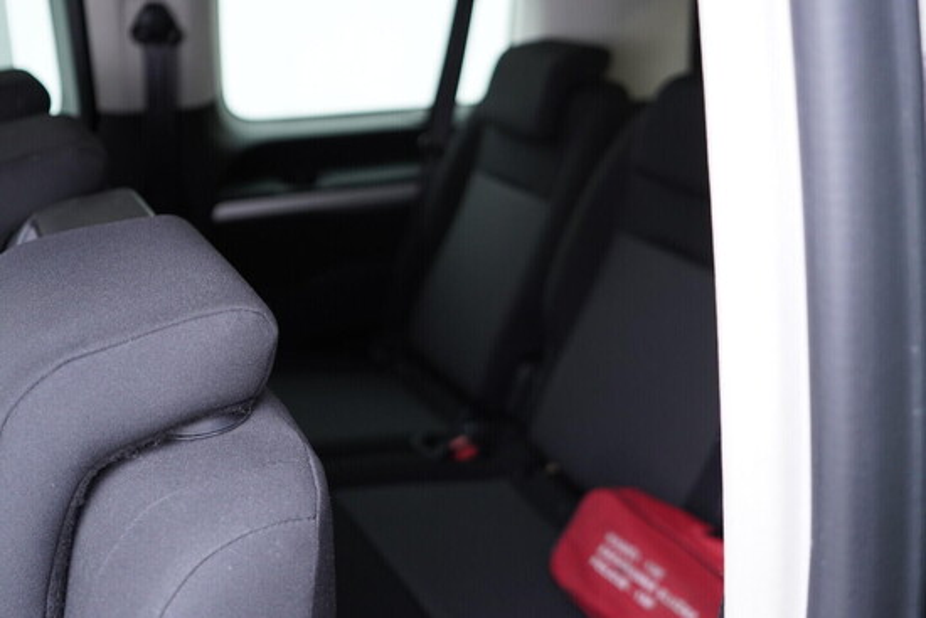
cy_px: 309
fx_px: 926
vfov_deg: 36.9
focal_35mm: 36
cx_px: 463
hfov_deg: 53.1
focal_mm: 24
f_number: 2.8
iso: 800
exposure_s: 1/40
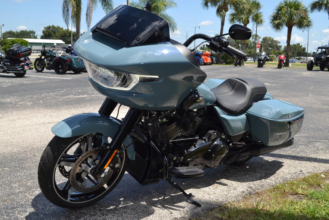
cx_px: 164
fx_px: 356
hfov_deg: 49.6
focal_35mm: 39
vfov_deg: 34.2
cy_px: 110
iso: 100
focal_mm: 26
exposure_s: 1/200
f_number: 7.1
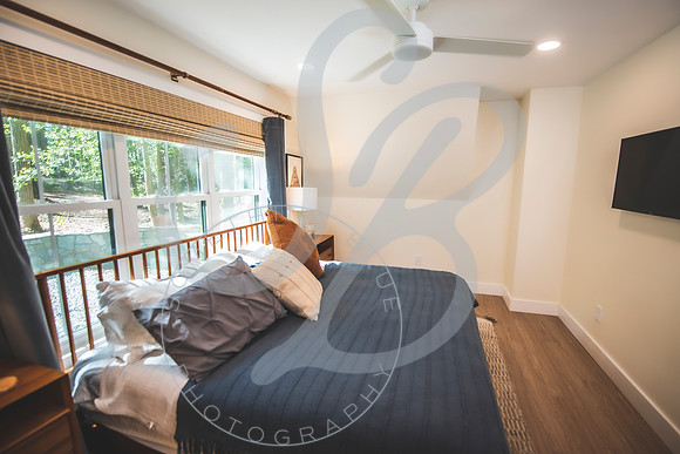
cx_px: 358
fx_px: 289
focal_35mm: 15
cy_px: 226
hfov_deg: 99.1
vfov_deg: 76.2
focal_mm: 14
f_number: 2.8
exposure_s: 1/125
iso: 250
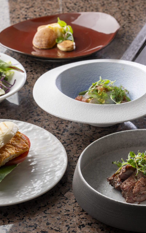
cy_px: 117
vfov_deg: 20.8
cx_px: 85
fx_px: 637
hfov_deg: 13.1
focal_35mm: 100
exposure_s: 1/100
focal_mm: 65
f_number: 11
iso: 100
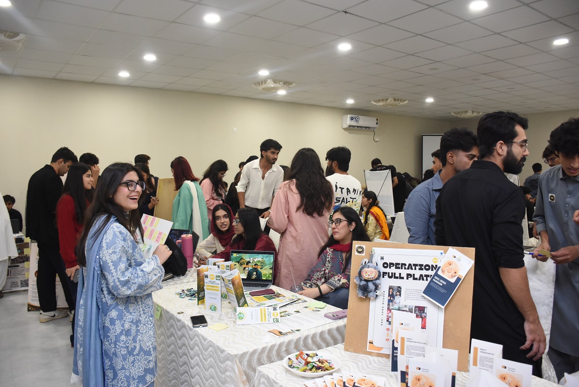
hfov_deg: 67.4
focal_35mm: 27
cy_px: 194
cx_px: 290
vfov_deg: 48.0
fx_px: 434
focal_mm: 18
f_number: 3.5
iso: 1250
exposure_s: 1/125
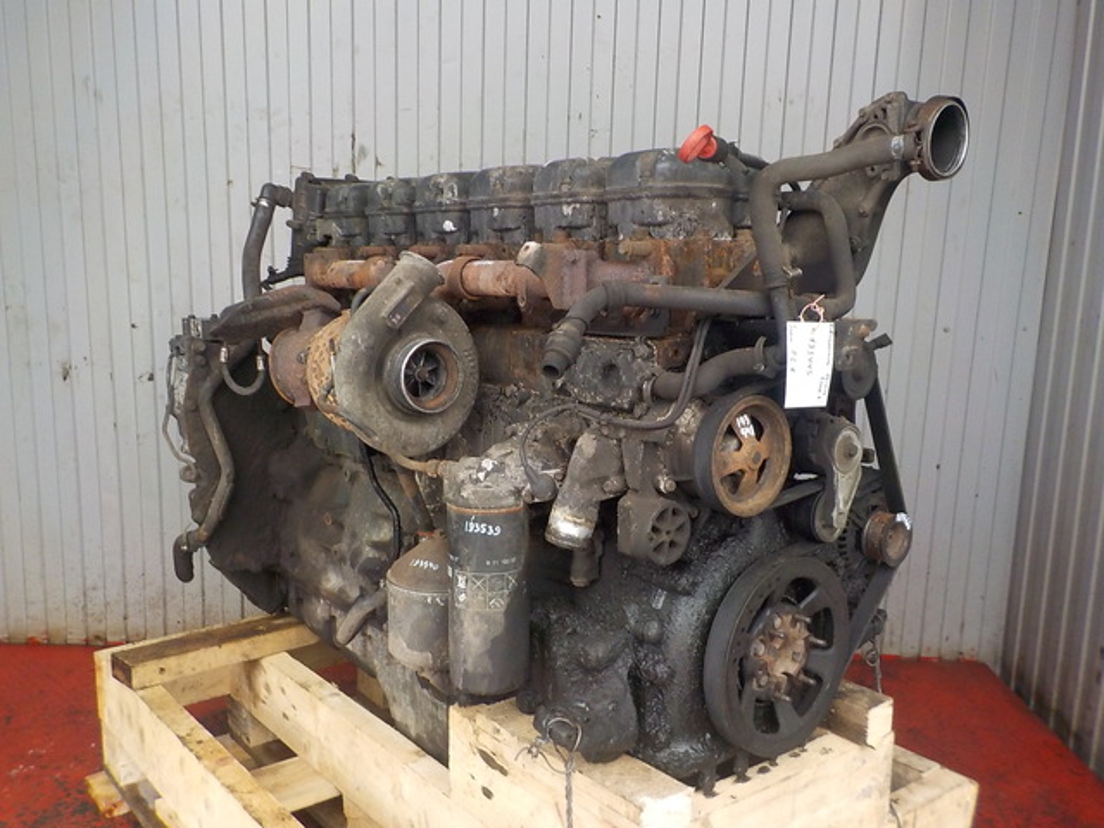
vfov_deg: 46.8
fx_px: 957
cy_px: 414
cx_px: 552
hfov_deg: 60.0
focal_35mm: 30
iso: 280
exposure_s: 1/30
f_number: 3.3
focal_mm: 4.1
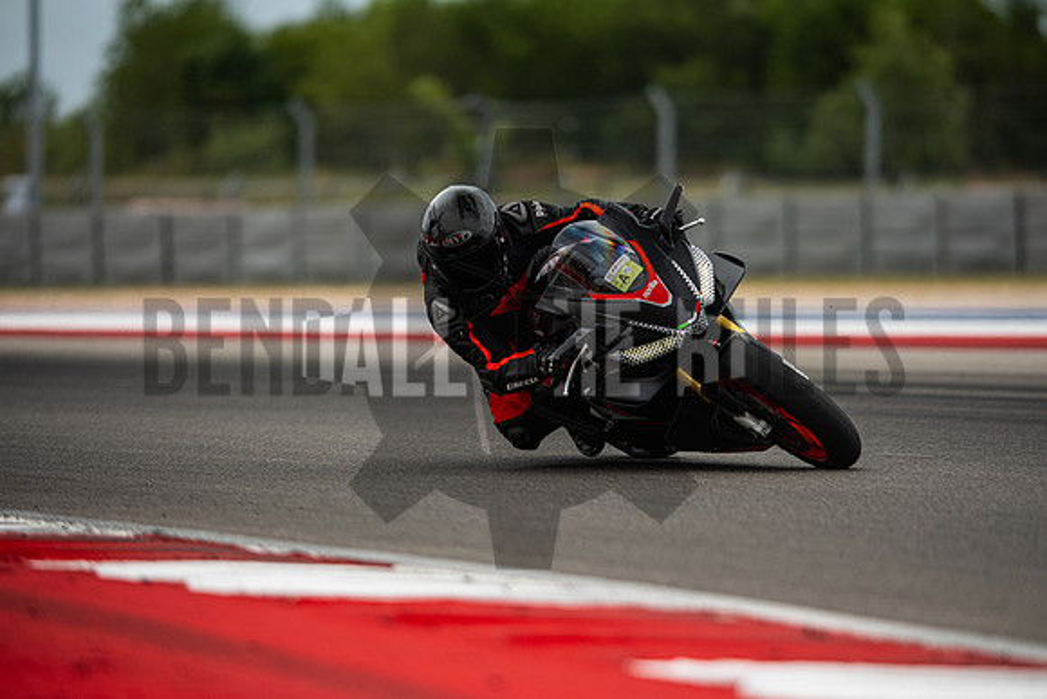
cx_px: 524
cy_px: 350
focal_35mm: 300
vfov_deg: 4.6
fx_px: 8727
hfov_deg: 6.9
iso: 320
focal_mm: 200
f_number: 2
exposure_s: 1/4000
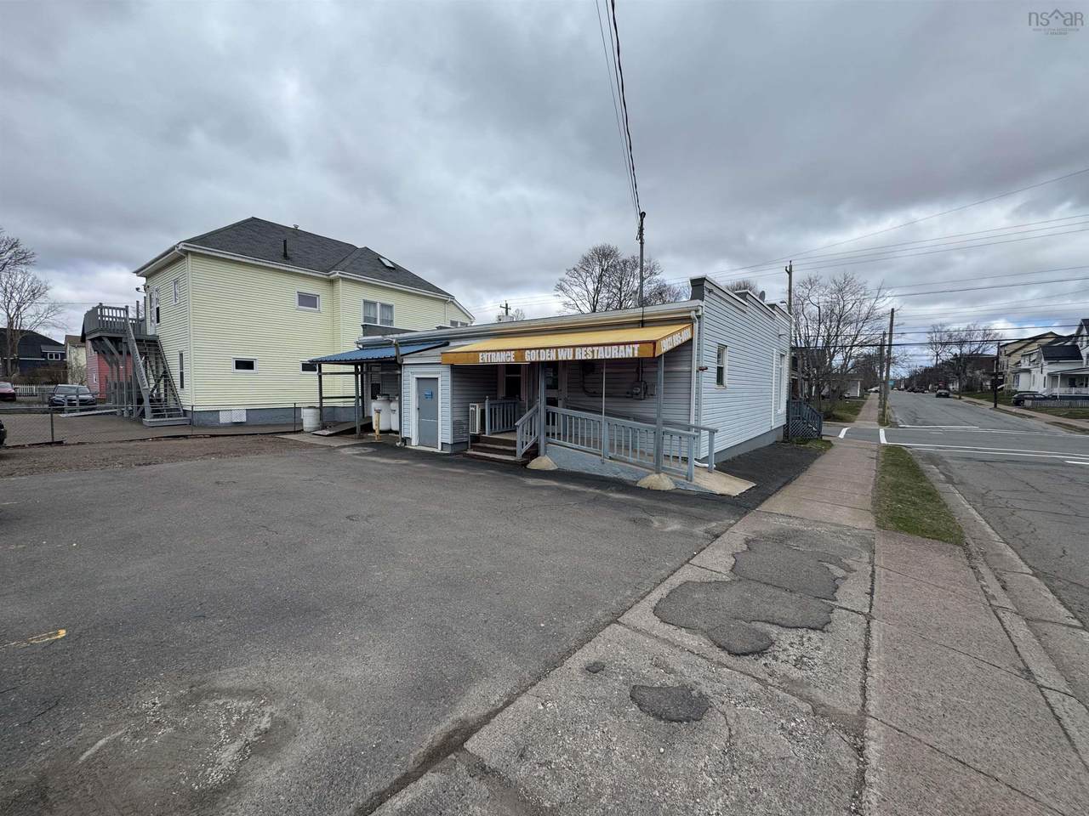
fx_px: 440
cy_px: 408
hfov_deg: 102.1
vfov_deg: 85.7
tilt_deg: -3.5
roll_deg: -0.6
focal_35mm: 14
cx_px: 544
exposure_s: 1/1323
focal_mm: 2.22
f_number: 2.2
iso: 50
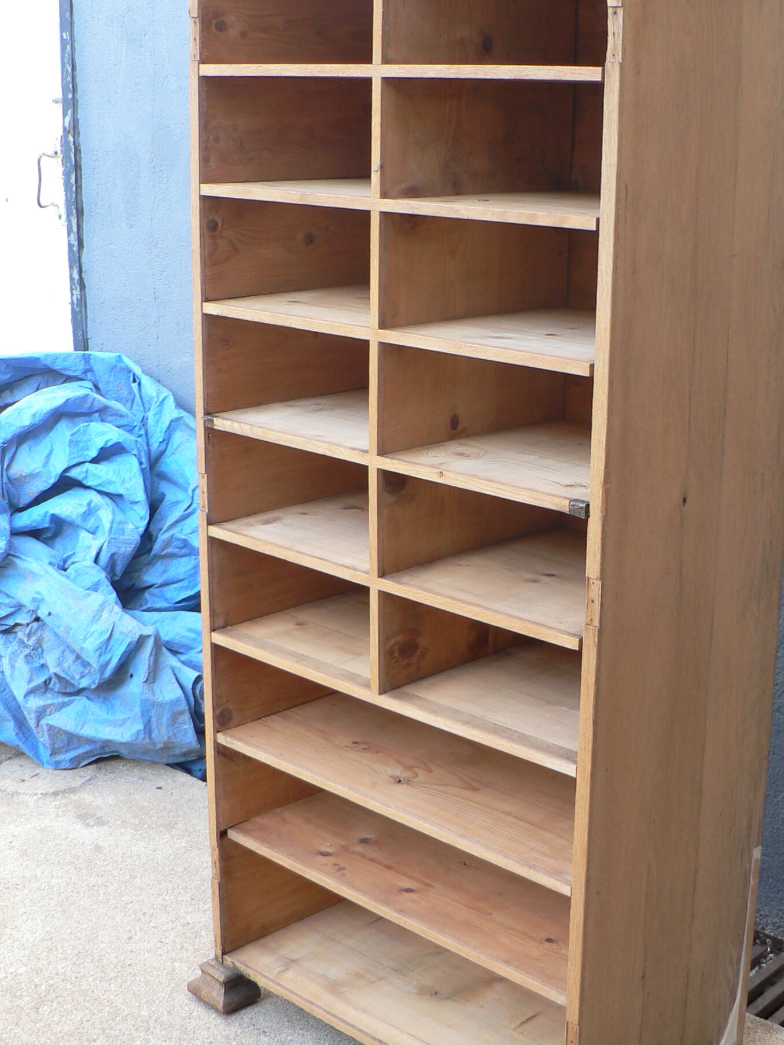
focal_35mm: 51
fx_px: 1540
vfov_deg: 37.5
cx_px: 537
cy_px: 507
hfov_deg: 28.3
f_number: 2.8
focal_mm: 6
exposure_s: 1/50
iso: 80
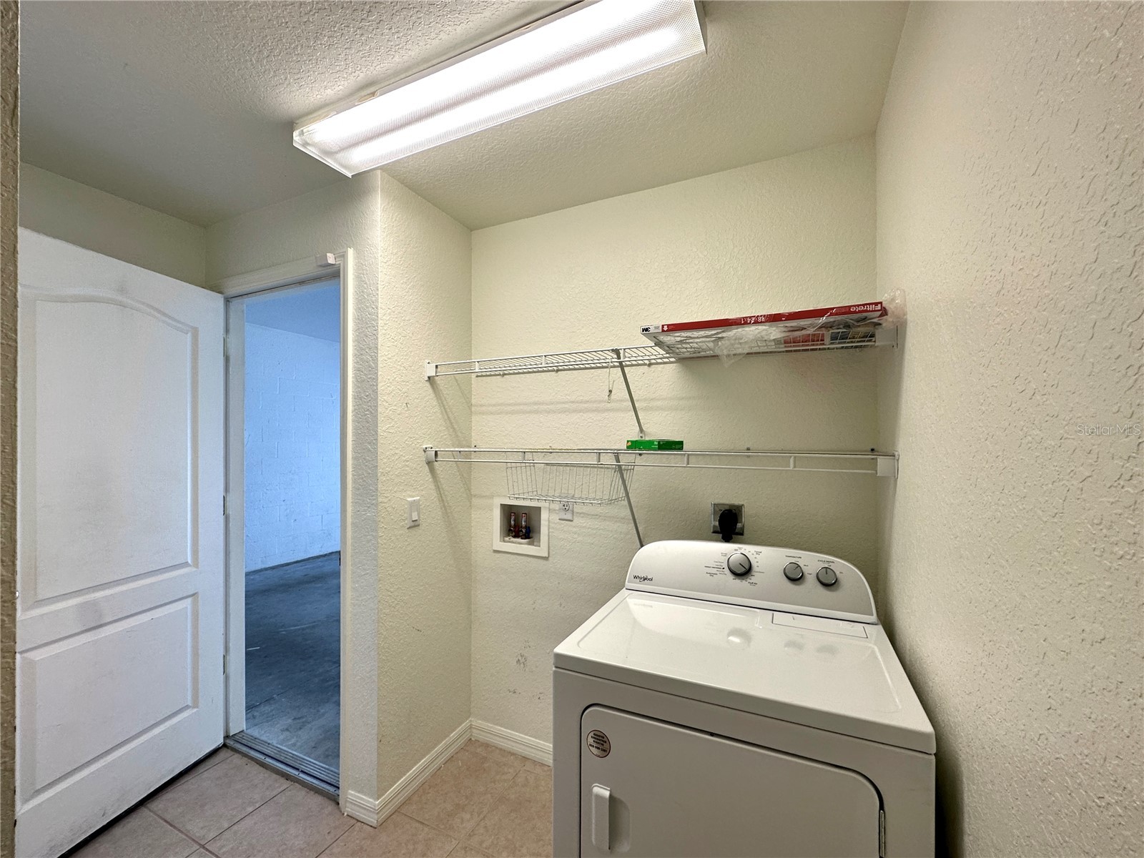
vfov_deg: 85.7
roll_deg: +0.2
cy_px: 429
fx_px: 463
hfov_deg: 102.1
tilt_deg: +0.9
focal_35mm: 14
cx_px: 572
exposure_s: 1/120
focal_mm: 2.22
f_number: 2.2
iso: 64
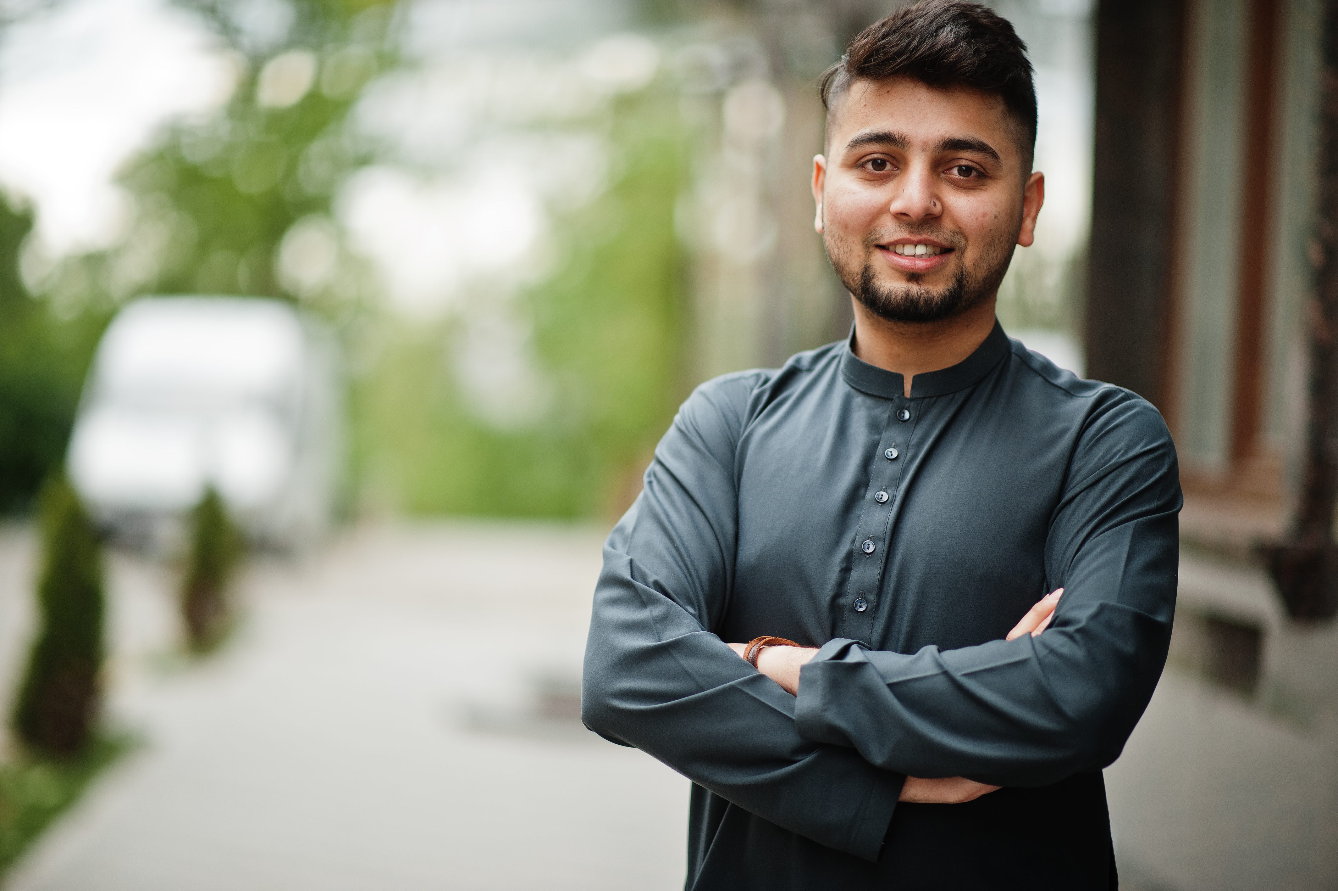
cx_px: 669
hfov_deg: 23.9
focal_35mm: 85
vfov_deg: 16.1
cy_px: 446
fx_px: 3157
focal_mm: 85
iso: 200
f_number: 1.4
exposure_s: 1/1250
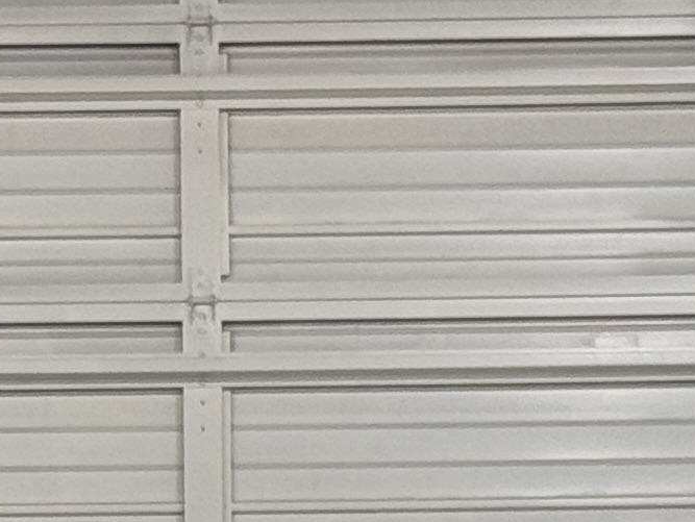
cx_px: -125
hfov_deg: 6.8
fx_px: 5826
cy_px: 1241
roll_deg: +0.5
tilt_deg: +0.3
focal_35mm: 290
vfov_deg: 5.0
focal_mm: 6.76
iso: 50
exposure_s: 1/60
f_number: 1.78
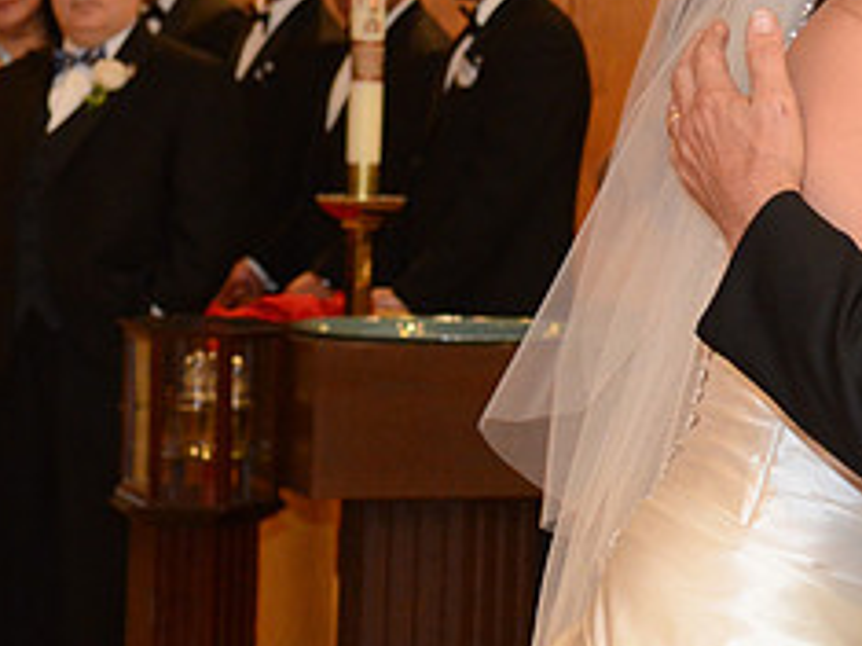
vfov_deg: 7.6
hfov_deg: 10.0
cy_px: 147
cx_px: 932
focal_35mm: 195
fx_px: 4858
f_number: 5.6
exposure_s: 1/50
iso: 2500
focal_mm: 55
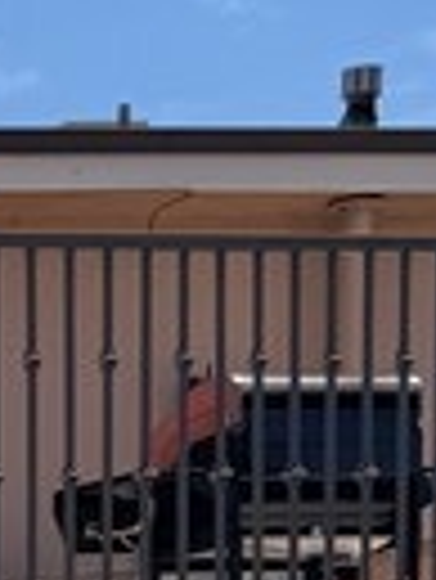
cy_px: 1542
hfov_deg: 6.9
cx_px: -930
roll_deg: +3.0
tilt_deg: -9.8
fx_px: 3202
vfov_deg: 9.0
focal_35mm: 191
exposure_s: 1/6711
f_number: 1.78
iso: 80
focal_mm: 6.76
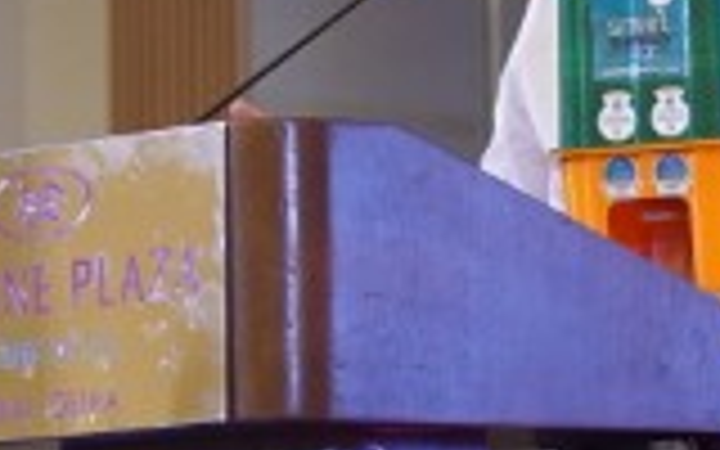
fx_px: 7653
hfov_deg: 5.4
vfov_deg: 3.4
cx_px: 605
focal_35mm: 390
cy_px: 292
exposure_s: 1/160
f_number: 3.2
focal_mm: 85
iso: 1600
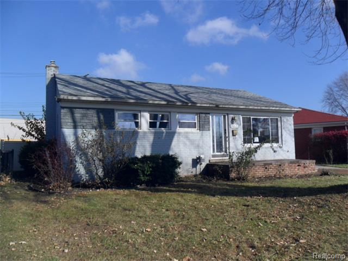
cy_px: 130
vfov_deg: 51.4
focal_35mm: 27
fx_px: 271
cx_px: 174
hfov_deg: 65.3
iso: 100
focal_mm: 4.9
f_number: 8.9
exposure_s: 1/180
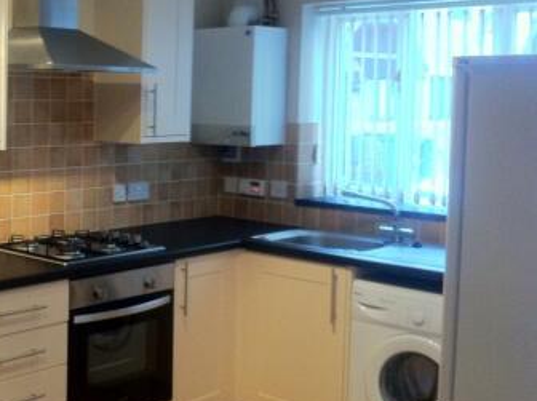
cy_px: 157
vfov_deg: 23.9
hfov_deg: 30.5
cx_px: 71
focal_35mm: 61
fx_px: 945
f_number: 2.8
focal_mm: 3.85
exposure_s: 1/15
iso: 200
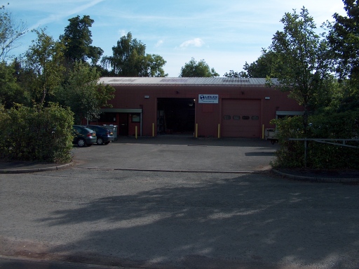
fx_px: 383
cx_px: 180
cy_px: 134
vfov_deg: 38.6
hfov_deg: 50.2
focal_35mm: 37
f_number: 4.8
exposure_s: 1/893
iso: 100
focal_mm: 7.6
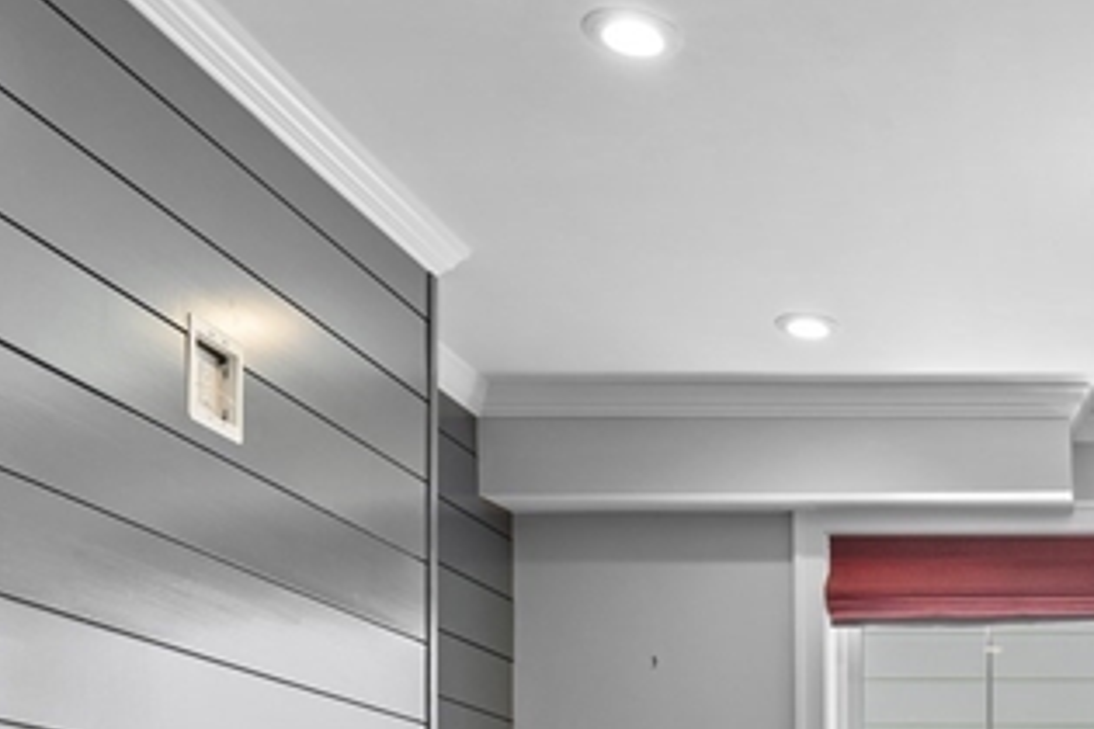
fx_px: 1580
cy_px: 949
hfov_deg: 34.1
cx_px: 1146
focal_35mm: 52
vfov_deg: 23.1
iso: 320
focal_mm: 16
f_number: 9
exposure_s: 1/1.67
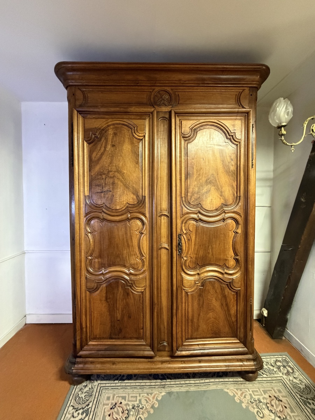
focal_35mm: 14
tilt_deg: -1.7
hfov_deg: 85.7
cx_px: 158
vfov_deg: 102.1
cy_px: 210
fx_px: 170
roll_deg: -1.4
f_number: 2.2
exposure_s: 1/50
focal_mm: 2.22
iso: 640
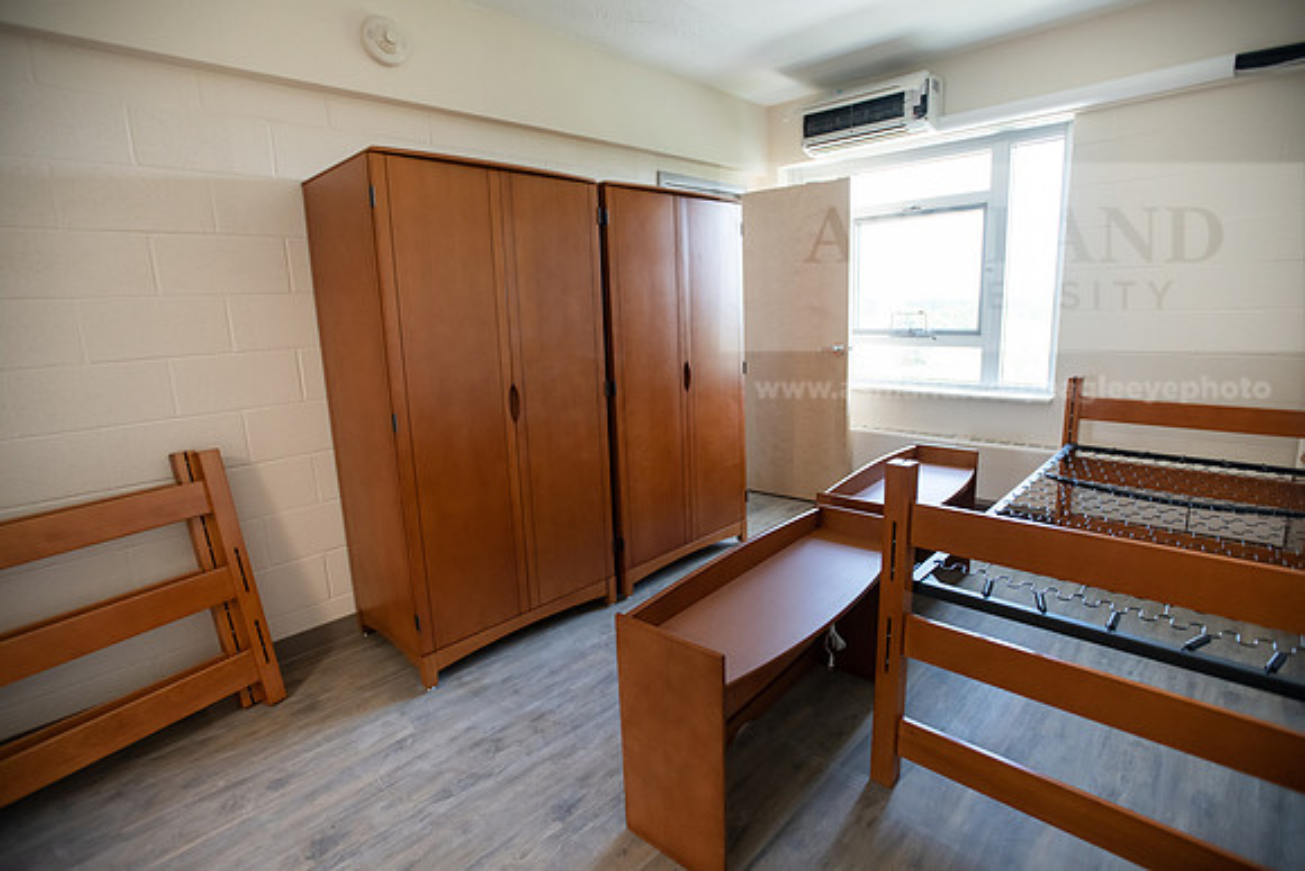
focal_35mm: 17
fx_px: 616
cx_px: 652
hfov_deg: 93.3
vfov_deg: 70.5
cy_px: 436
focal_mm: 17
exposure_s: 1/250
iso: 1000
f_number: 3.5
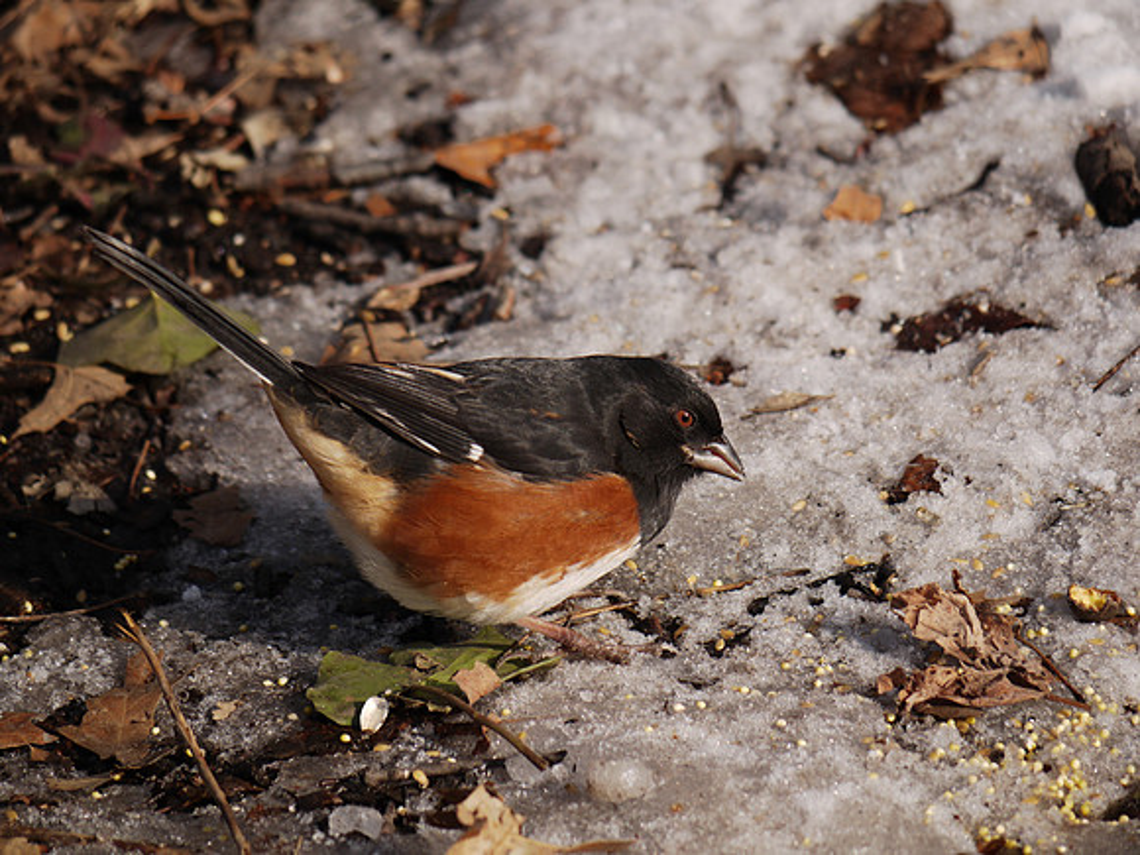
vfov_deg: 3.0
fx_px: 16598
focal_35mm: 504
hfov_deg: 3.9
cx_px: 570
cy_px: 428
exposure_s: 1/400
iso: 100
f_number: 6.3
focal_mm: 252
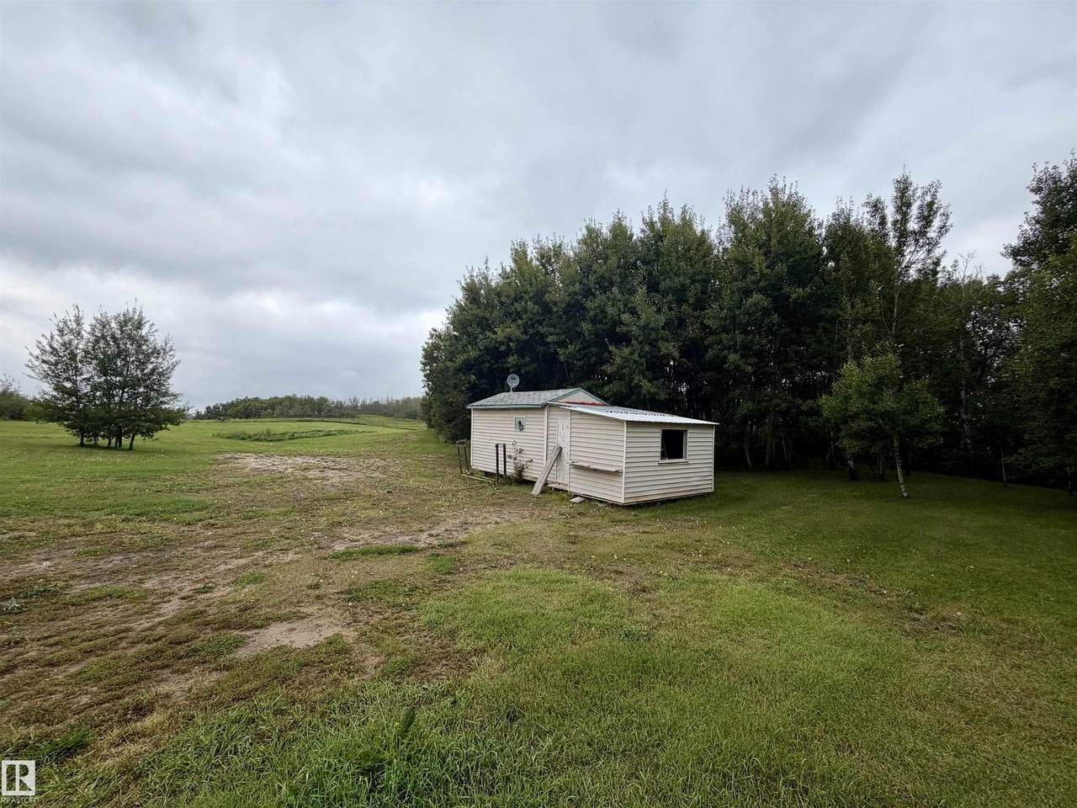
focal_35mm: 14
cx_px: 538
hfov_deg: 102.1
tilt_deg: +3.6
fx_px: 436
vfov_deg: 85.7
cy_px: 404
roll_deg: -0.5
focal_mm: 2.22
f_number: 2.2
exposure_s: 1/672
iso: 40
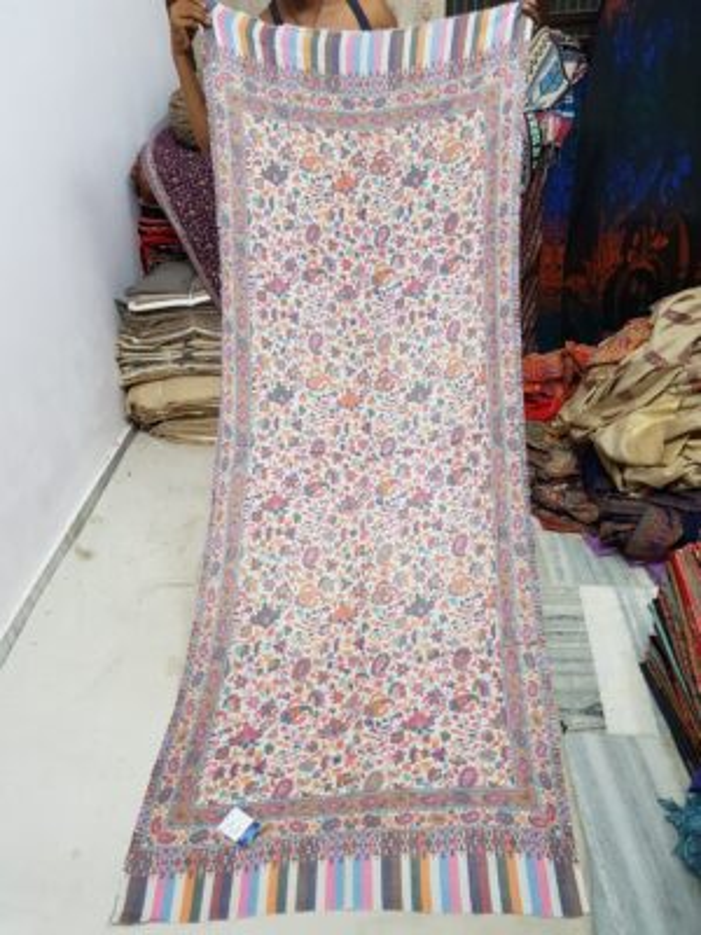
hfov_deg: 53.1
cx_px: 350
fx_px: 702
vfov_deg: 67.3
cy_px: 468
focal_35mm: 26
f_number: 1.7
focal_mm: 4.2
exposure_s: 1/25
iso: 160
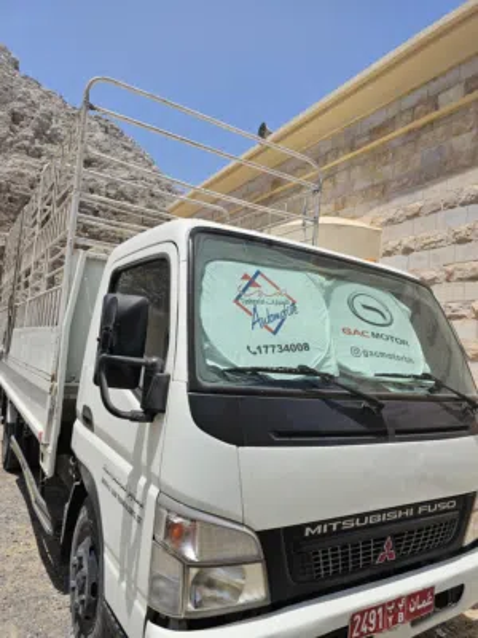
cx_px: 239
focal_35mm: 23
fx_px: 423
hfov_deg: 58.9
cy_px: 319
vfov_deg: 73.9
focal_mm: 6.3
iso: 10
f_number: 1.7
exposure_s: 1/1276
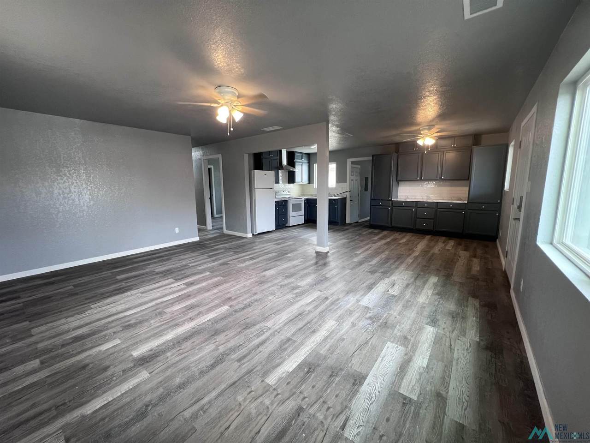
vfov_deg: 89.9
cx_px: 295
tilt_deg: -8.8
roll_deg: +2.4
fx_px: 222
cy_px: 222
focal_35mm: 13
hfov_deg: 106.2
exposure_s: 1/120
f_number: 1.8
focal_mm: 1.57
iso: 250
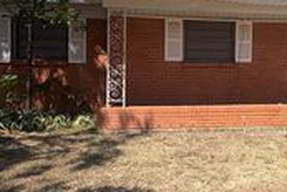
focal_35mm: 42
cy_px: 62
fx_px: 335
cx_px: 257
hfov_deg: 42.6
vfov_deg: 31.7
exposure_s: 1/770
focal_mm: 2.22
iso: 20
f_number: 2.2
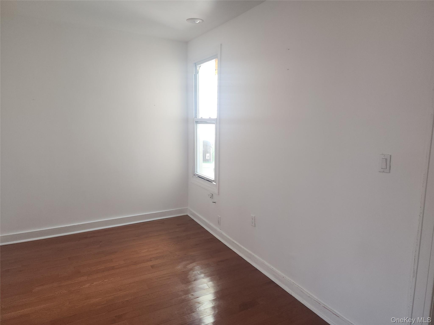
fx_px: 288
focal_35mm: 23
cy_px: 162
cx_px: 217
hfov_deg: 73.9
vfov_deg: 58.9
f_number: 1.8
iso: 40
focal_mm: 6.4
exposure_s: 1/60
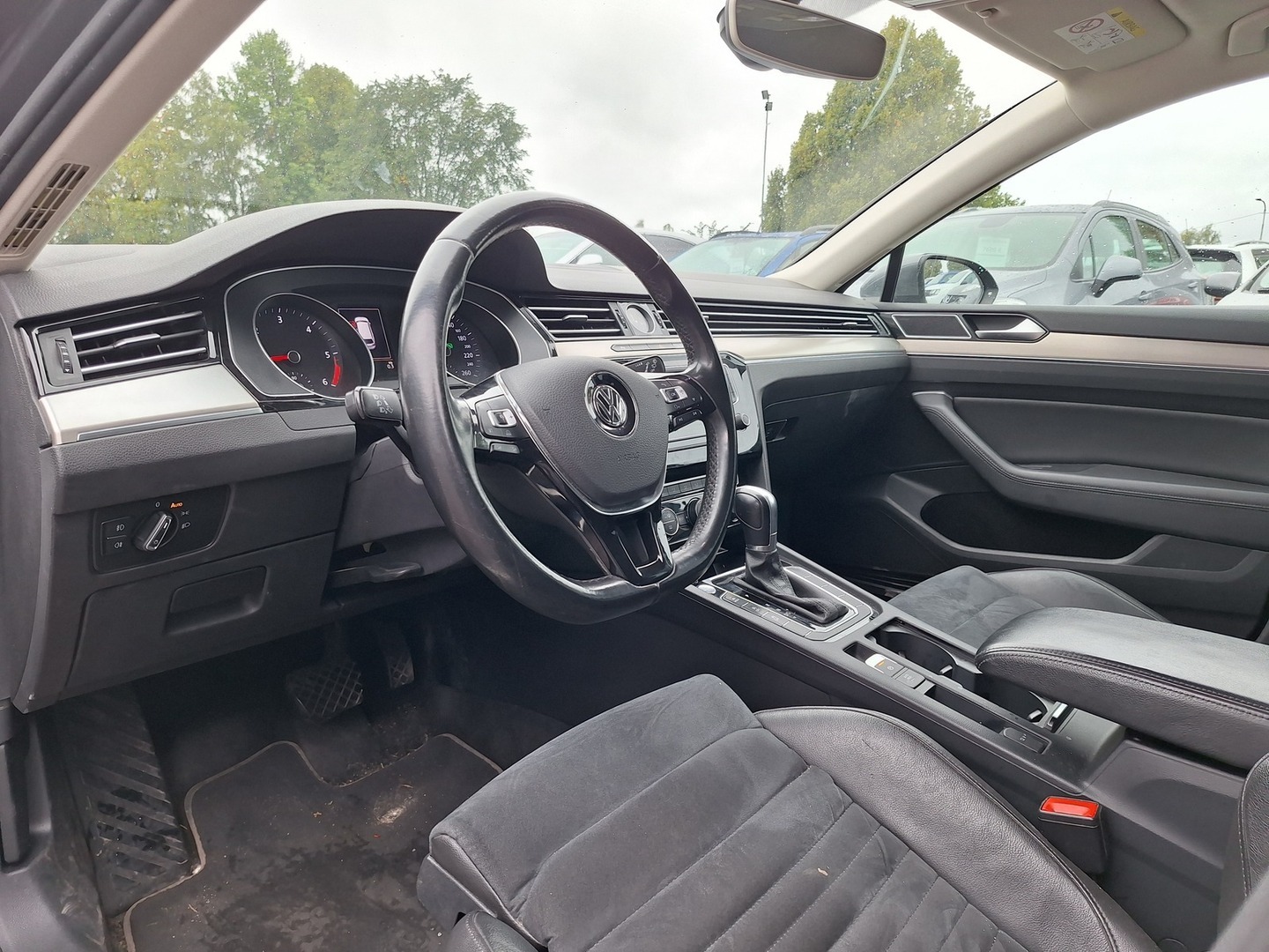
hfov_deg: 73.9
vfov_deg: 58.9
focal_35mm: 23
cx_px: 634
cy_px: 476
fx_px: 843
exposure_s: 1/135
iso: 40
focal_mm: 5.54
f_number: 1.8
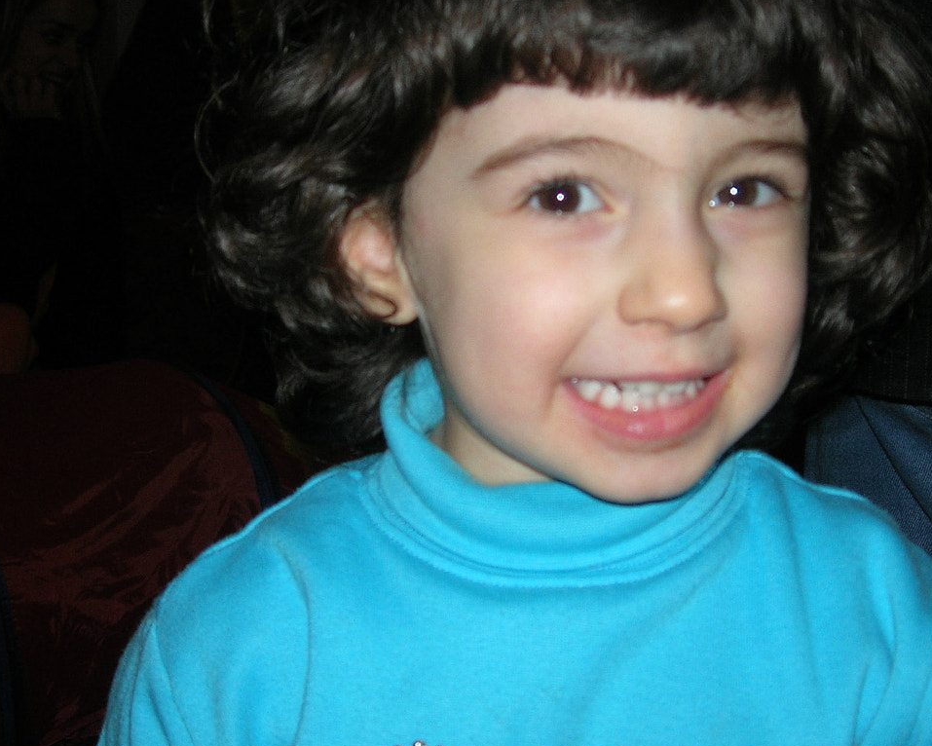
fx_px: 1711
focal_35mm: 62
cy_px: 331
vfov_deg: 24.6
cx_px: 537
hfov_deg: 30.4
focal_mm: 7.8
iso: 64
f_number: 2.8
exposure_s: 1/60.1
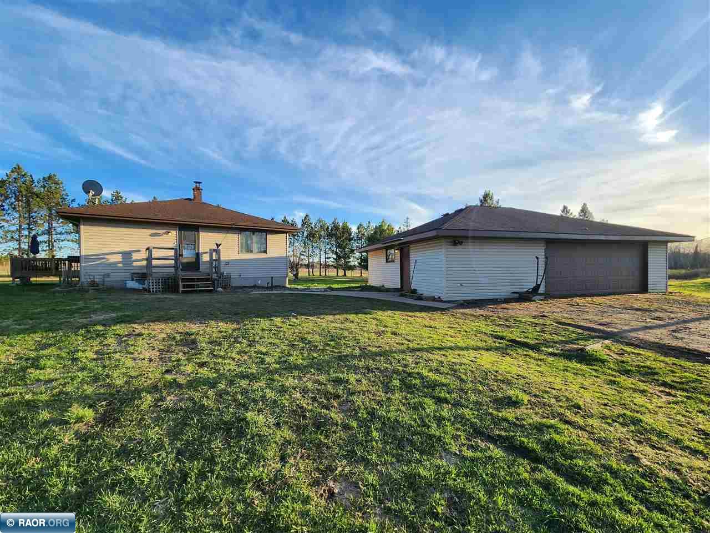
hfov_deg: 106.2
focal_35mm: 13
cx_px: 355
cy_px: 266
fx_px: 267
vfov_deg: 89.9
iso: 50
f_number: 2.2
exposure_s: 1/803
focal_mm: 2.2
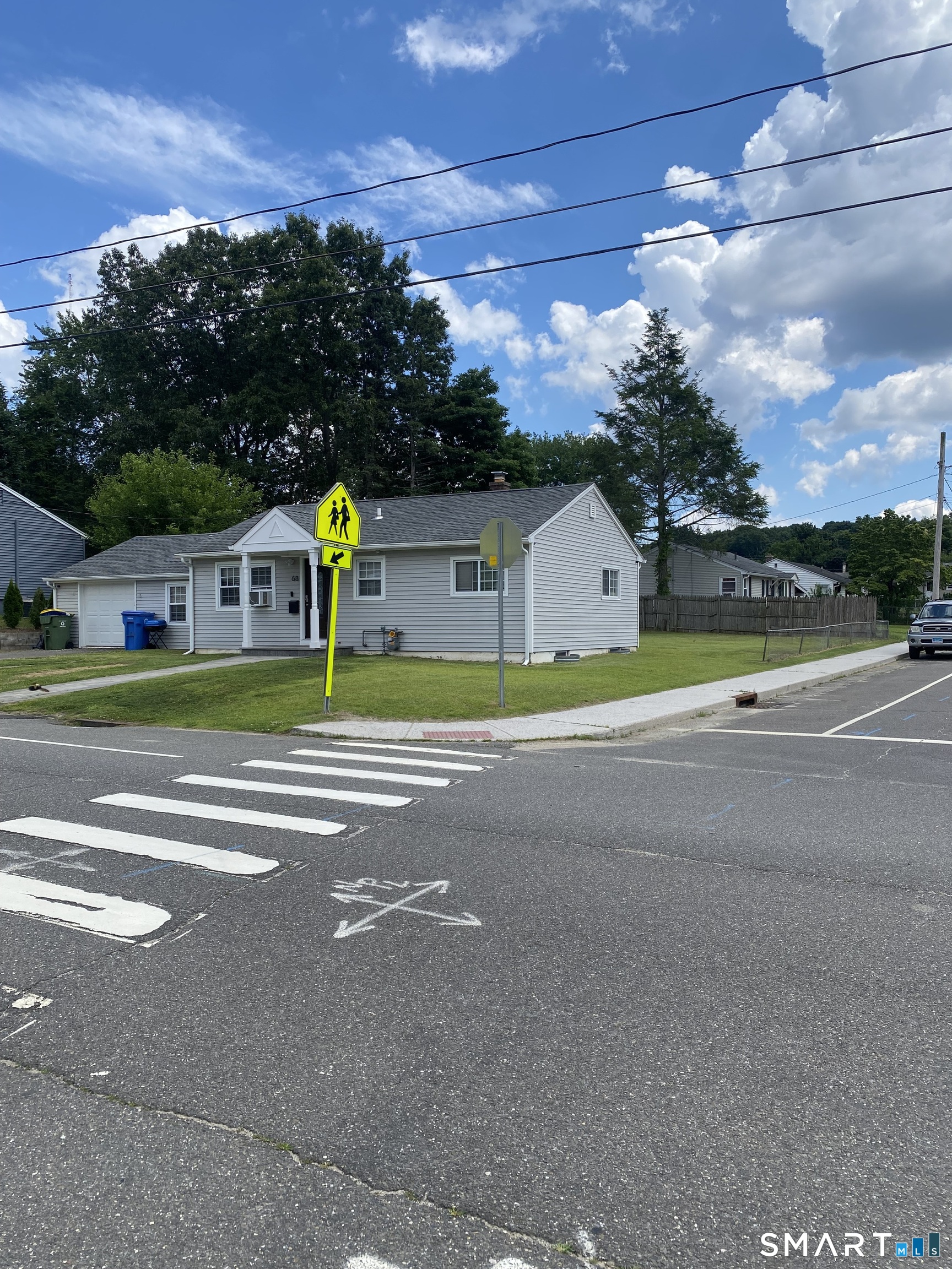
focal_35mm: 26
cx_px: 476
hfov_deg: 53.1
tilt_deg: +0.4
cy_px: 634
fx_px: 953
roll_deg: -0.9
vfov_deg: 67.3
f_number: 1.8
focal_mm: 4.25
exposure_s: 1/2358
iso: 32
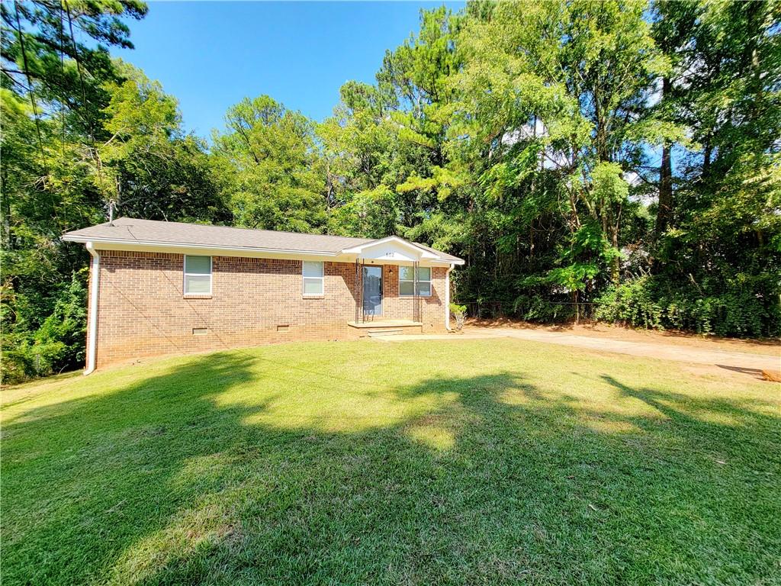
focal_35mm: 13
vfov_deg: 89.9
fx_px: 293
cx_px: 390
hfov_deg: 106.2
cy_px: 293
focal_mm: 2.2
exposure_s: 1/714
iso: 50
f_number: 2.2
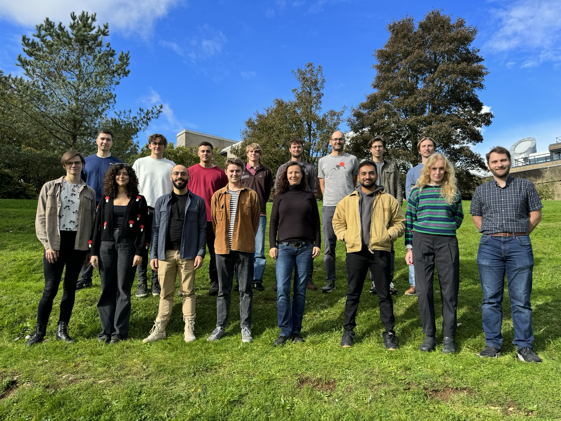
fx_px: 389
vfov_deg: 56.8
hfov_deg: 71.6
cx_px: 280
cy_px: 210
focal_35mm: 24
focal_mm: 6.86
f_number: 1.78
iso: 80
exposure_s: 1/1678
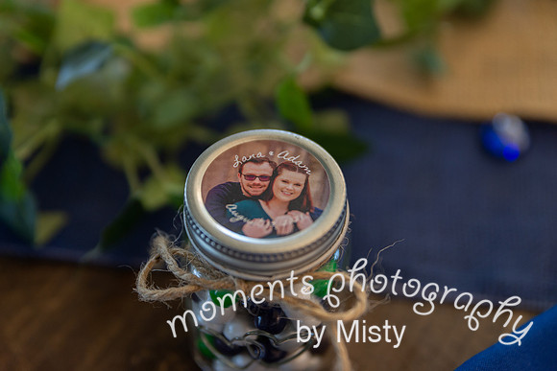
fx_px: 1083
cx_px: 278
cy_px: 186
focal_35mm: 70
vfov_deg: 19.5
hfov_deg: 28.8
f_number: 2.8
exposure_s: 1/160
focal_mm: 70
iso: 640
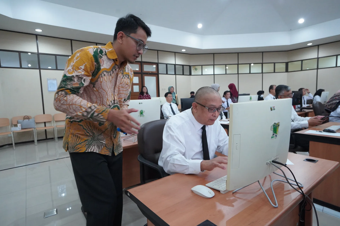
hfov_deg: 84.0
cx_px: 170
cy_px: 113
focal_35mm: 20
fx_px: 189
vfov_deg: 61.8
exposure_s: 1/100
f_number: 5.6
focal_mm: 20
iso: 10000
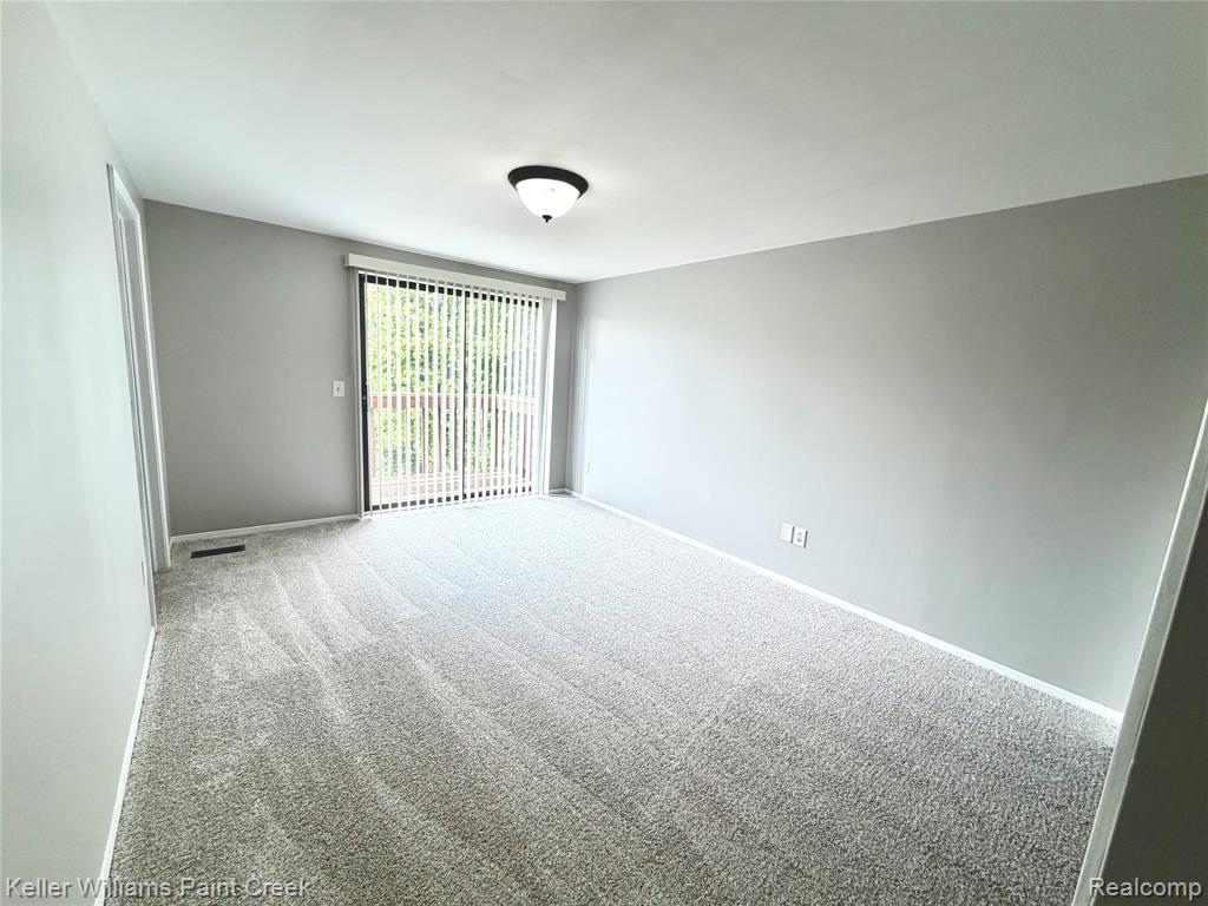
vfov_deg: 85.7
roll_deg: -3.2
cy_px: 453
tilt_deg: -10.0
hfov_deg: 102.1
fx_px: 489
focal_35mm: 14
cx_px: 604
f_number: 2.2
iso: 80
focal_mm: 2.22
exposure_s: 1/120
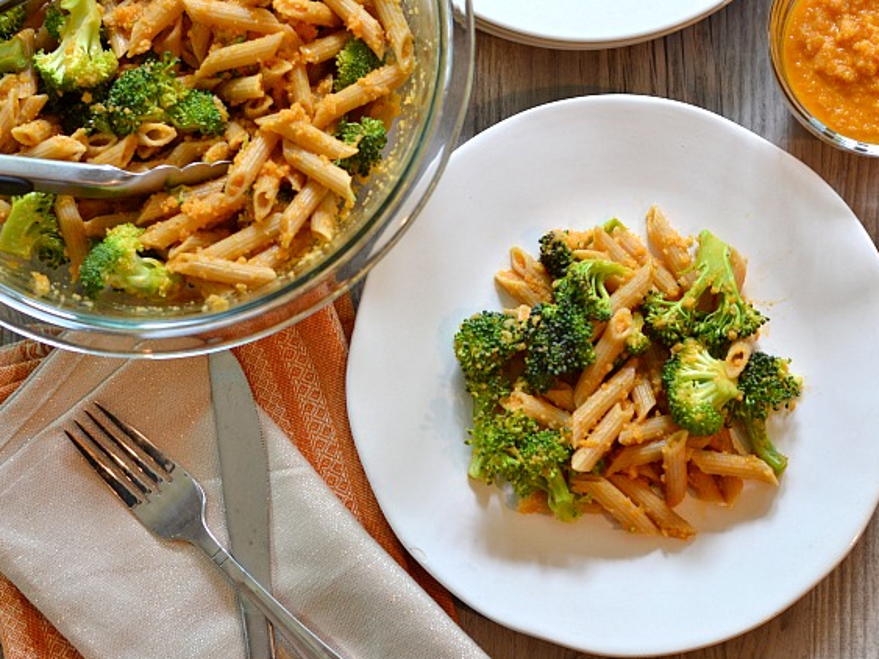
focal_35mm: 82
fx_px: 2082
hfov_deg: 23.8
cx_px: 447
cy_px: 332
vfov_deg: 18.0
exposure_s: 1/60
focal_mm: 50
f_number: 3.2
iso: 400
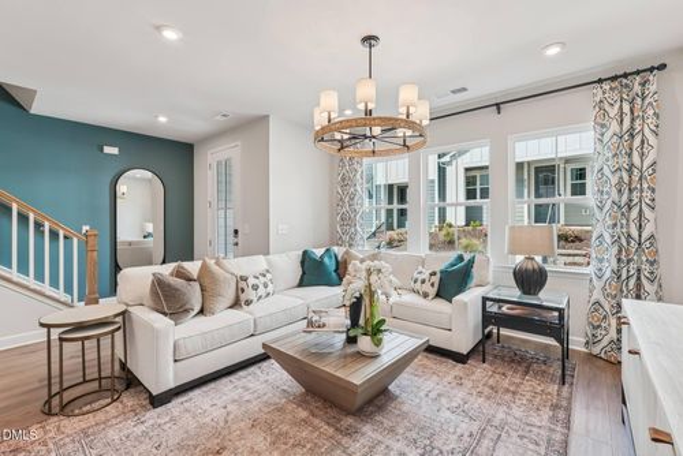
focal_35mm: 16
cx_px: 342
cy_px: 228
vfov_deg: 73.8
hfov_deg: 96.7
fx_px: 304
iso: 100
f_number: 11
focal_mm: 16
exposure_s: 1/3
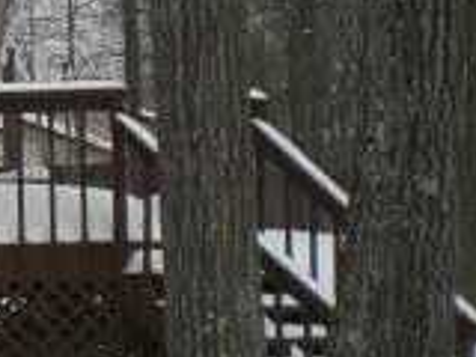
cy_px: 223
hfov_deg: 11.7
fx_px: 2090
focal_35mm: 152
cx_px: -449
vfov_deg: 9.8
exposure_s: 1/640
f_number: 4.4
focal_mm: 6.3
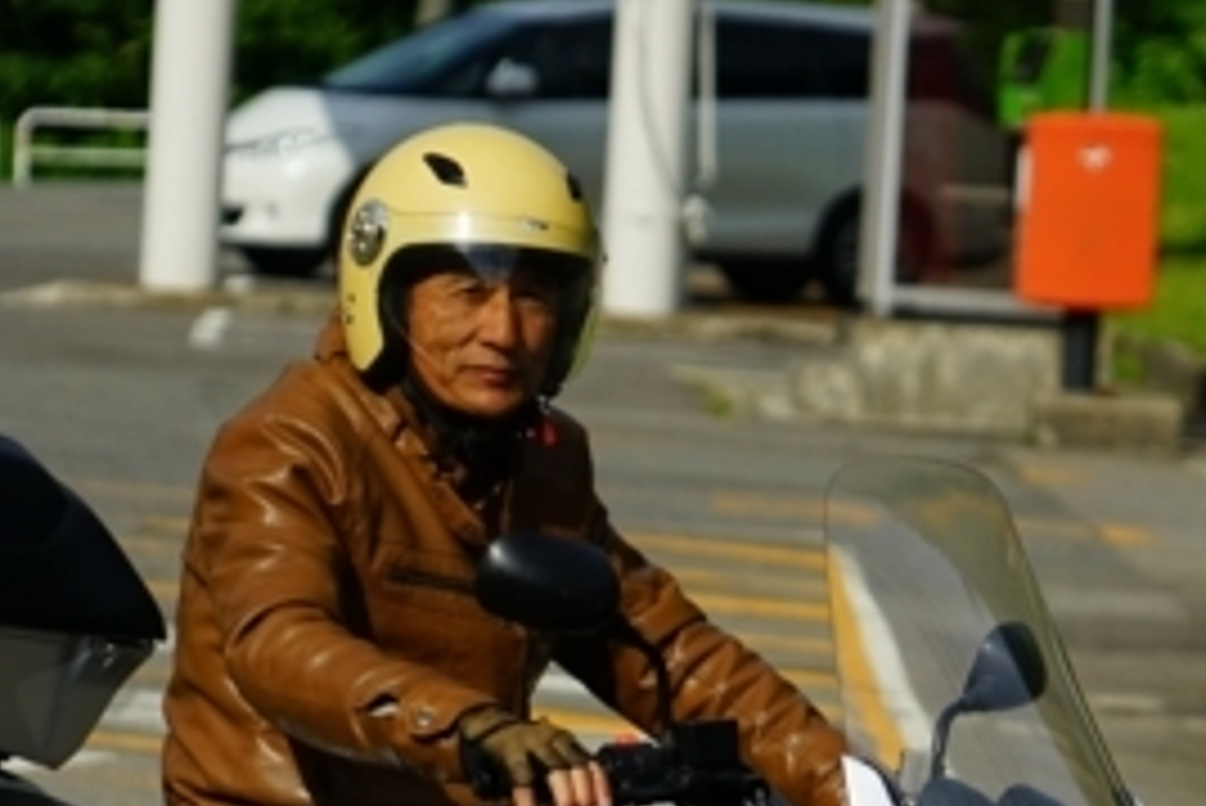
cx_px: 918
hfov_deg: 4.7
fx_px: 14613
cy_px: 1018
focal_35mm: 436
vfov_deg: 3.2
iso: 250
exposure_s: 1/2000
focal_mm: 146
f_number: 6.3
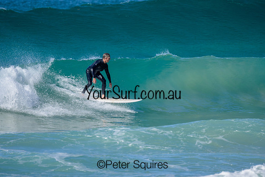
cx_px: 113
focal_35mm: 1099
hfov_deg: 1.9
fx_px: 8091
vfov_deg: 1.3
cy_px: 94
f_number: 6.3
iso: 400
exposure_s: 1/2000
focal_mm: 800
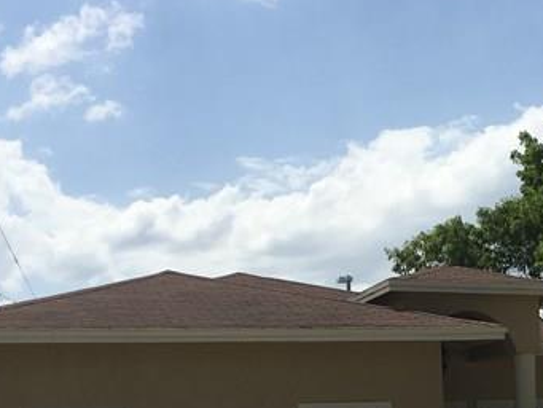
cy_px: 496
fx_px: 1365
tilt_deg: +0.3
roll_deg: +2.0
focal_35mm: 87
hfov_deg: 22.2
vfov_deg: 16.3
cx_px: 439
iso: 25
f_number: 2.2
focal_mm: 4.15
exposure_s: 1/2849
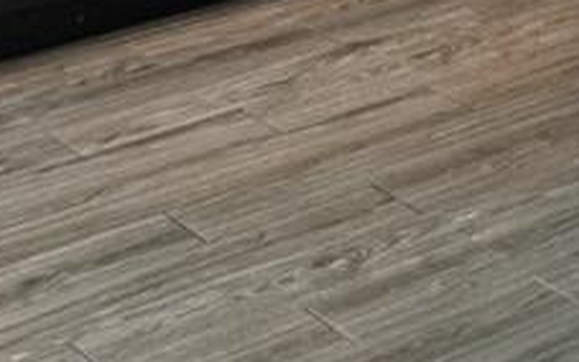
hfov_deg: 11.3
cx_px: 1696
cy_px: -775
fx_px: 1926
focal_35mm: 122
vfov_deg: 8.6
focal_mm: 17
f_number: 9
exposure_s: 1/50
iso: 1000
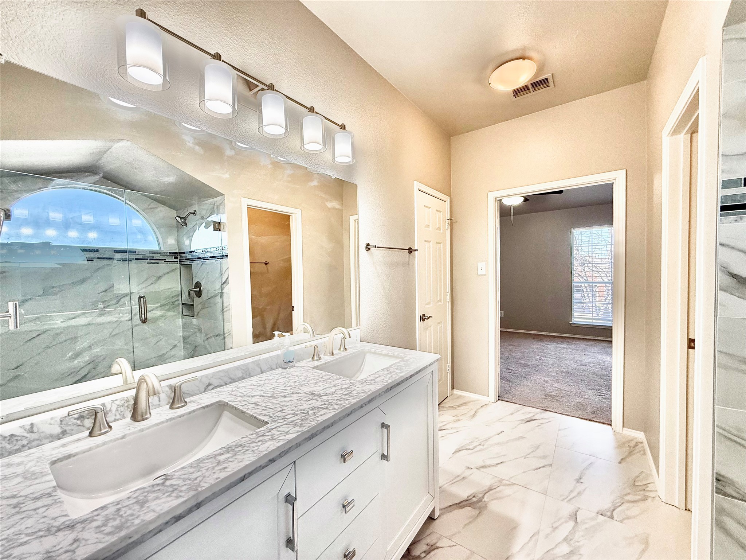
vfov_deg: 85.7
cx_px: 373
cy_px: 280
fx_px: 302
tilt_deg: -1.0
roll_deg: +1.1
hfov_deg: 102.1
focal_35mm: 14
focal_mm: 2.22
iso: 125
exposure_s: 1/120
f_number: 2.2
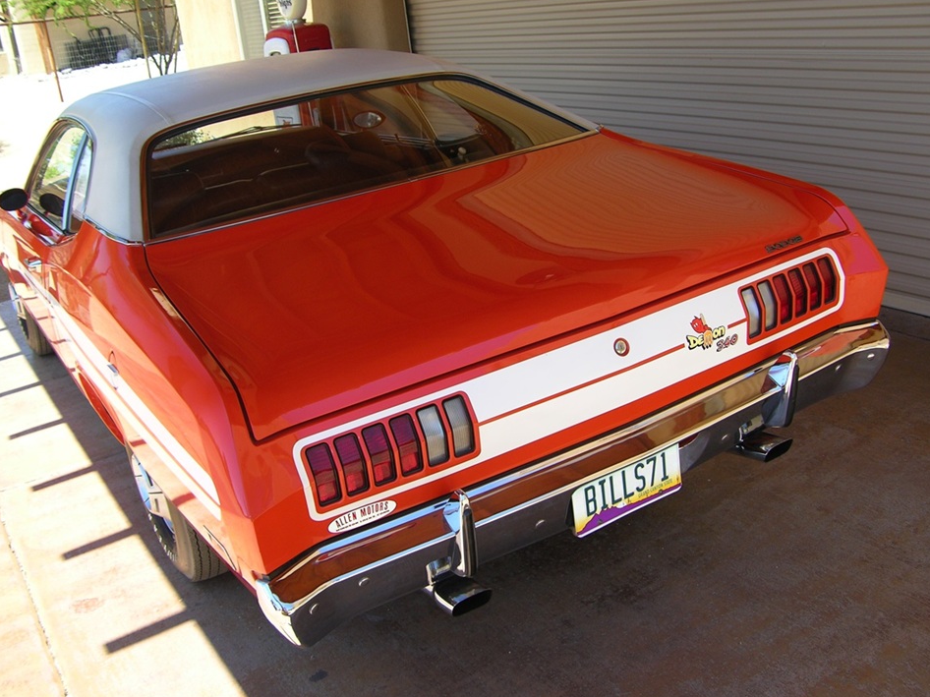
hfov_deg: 50.1
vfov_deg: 38.6
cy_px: 336
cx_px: 458
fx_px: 994
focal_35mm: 37
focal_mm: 8.9
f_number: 2.8
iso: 50
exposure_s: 1/60
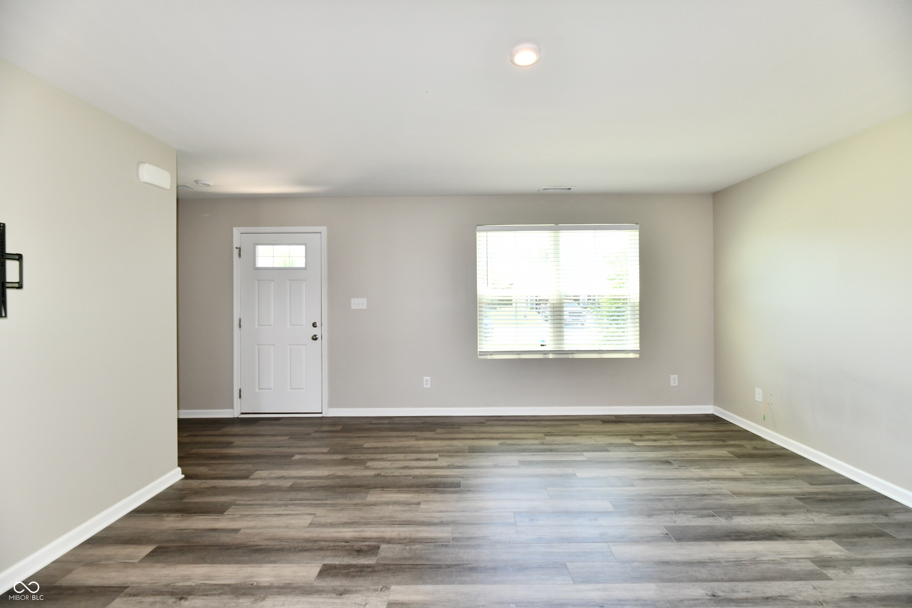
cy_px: 304
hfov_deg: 104.3
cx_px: 456
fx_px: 355
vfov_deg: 81.2
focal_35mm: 14
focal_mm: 14
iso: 640
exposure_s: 1/80
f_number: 6.3
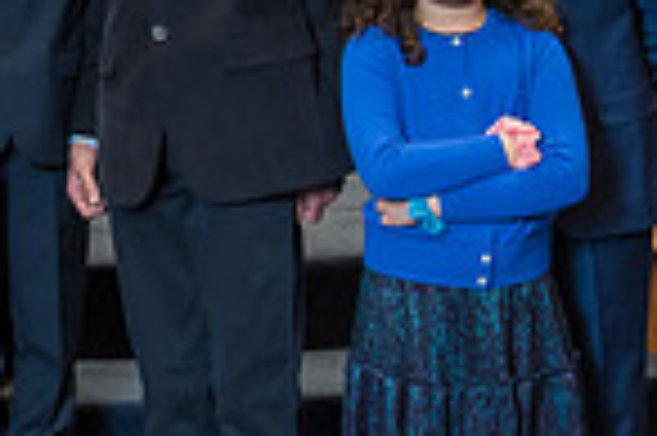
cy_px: -97
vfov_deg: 9.6
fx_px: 2552
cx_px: -281
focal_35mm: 140
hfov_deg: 13.9
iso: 1250
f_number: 4
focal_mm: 34
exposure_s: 1/100
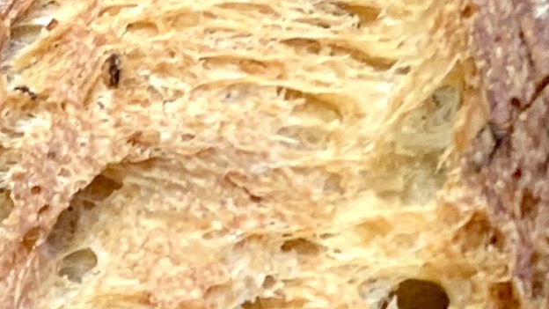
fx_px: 2664
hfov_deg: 10.3
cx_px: -739
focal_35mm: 183
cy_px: 865
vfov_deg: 6.2
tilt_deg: -20.4
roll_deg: +3.5
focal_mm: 4.25
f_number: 1.8
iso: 80
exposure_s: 1/50
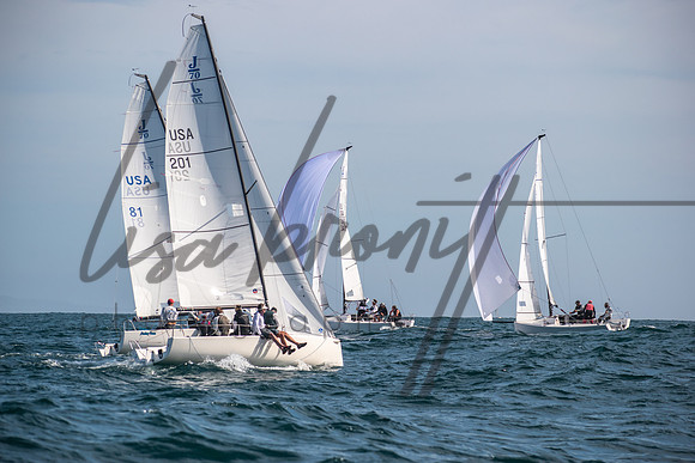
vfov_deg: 8.3
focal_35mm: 165
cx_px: 348
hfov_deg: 12.4
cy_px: 232
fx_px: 3186
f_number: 6.3
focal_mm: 110
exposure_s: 1/2000
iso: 200
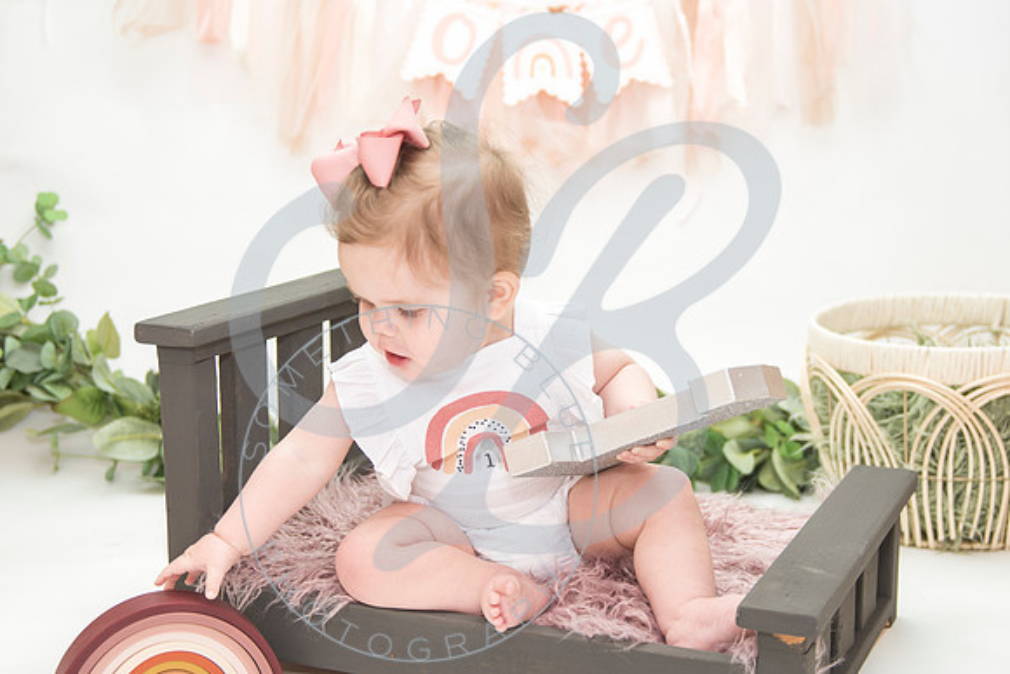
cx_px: 500
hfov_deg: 33.8
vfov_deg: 22.9
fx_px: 1661
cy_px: 337
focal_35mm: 59
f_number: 2.8
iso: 160
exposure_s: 1/200
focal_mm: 38
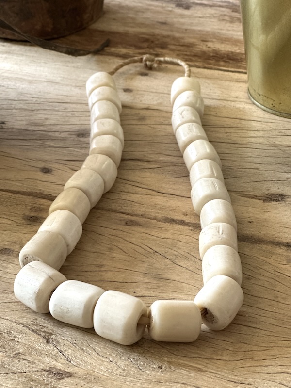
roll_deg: +1.8
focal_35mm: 77
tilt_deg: -33.7
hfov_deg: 19.1
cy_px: 194
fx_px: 863
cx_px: 146
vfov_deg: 25.3
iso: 200
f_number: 2.8
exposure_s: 1/40
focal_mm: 9
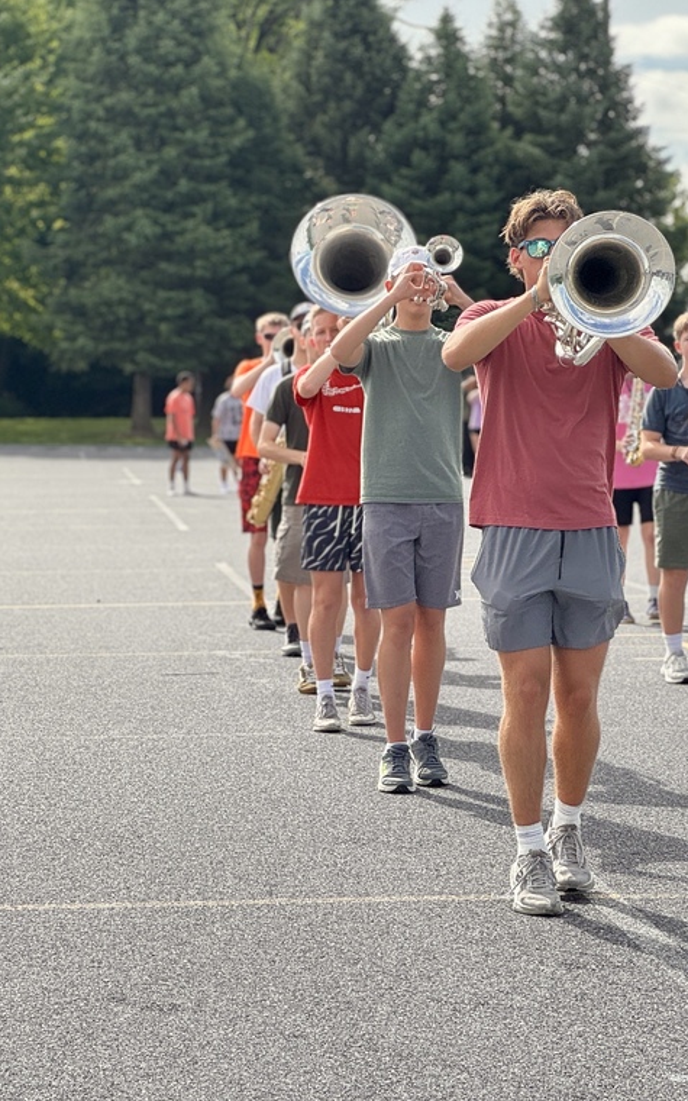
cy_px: 553
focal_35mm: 110
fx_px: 3300
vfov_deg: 18.9
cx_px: 114
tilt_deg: -0.1
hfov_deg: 11.8
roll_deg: -0.1
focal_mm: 9
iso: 25
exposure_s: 1/431
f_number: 2.8
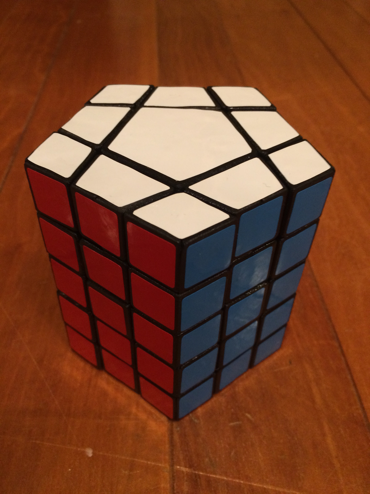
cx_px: 185
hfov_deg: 48.2
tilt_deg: -42.5
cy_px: 247
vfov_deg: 61.7
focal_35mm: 29
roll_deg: -1.5
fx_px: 413
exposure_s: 1/30
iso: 200
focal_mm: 4.15
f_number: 2.2
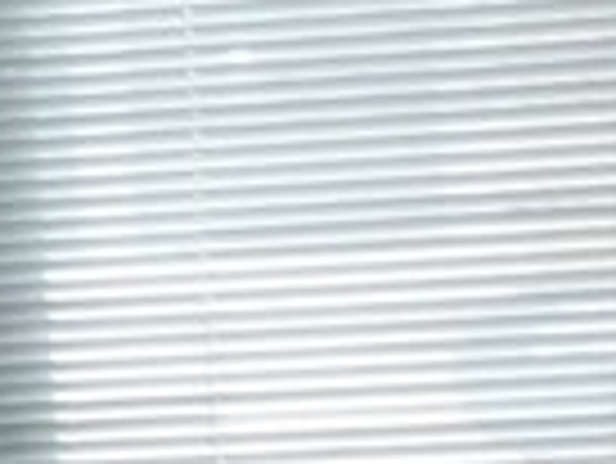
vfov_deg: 5.0
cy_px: 72
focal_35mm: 298
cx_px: -1677
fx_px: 5308
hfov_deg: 5.8
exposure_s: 1/50
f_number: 3.2
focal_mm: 7.1
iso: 160
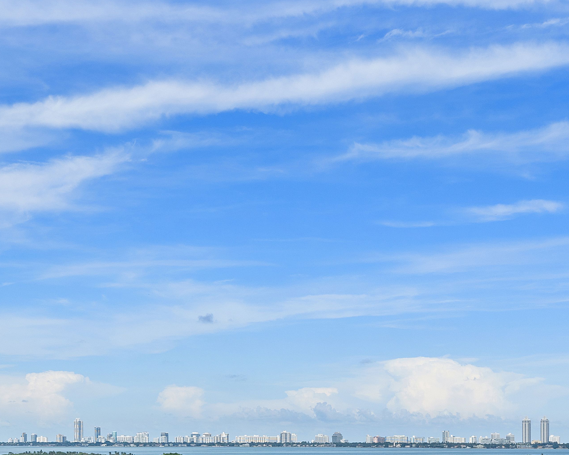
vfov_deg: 18.6
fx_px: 1347
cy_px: 474
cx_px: 203
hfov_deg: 23.8
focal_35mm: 80
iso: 100
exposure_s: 1/100
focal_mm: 31
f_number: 10
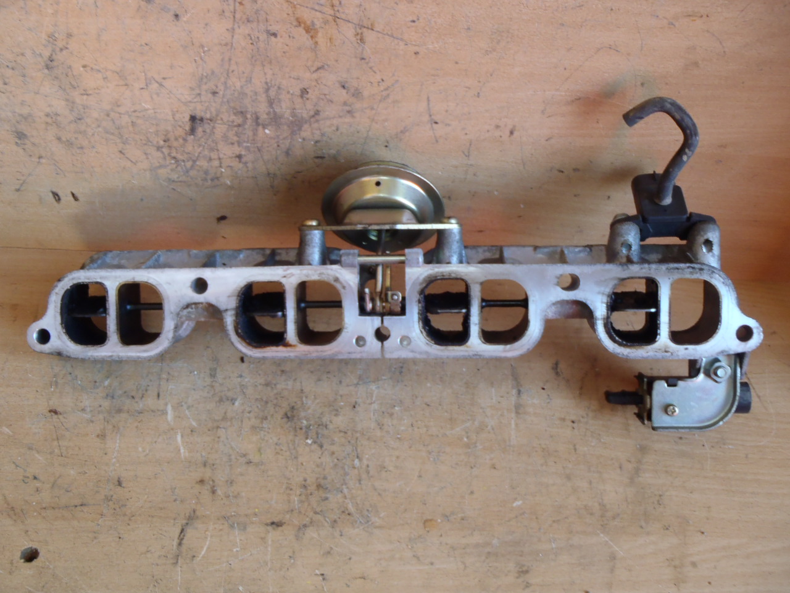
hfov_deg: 49.0
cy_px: 296
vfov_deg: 37.7
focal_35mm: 38
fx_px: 867
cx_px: 395
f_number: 4.6
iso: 200
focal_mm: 6.83
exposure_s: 1/20
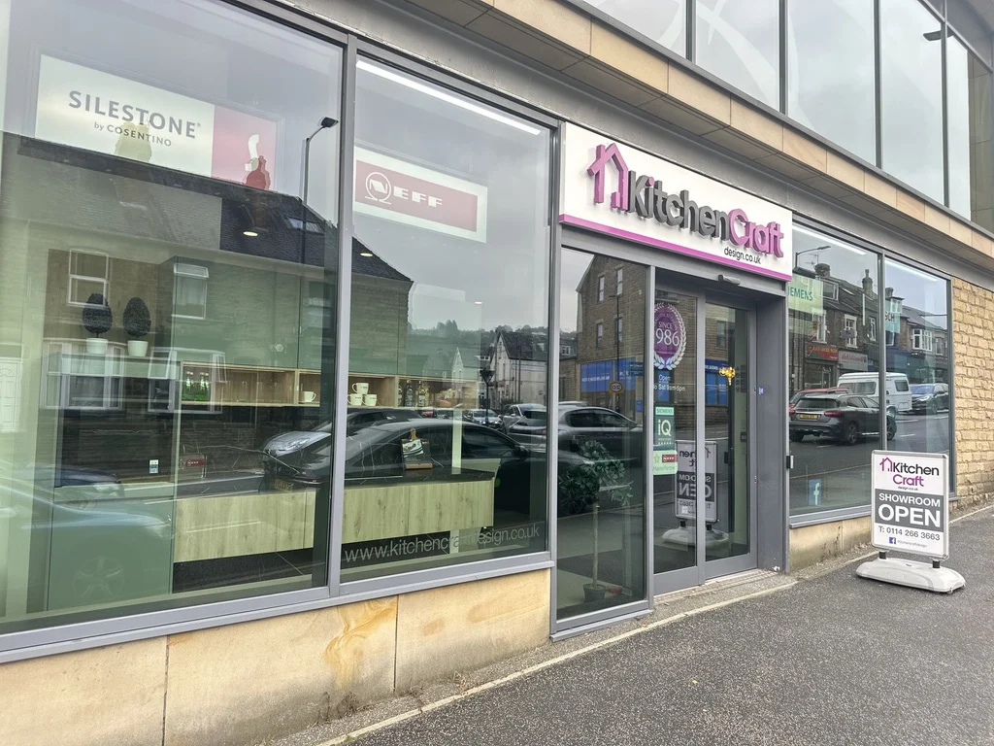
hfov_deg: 71.6
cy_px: 373
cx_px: 497
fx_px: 689
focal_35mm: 24
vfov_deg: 56.8
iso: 80
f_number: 1.78
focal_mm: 6.86
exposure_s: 1/275
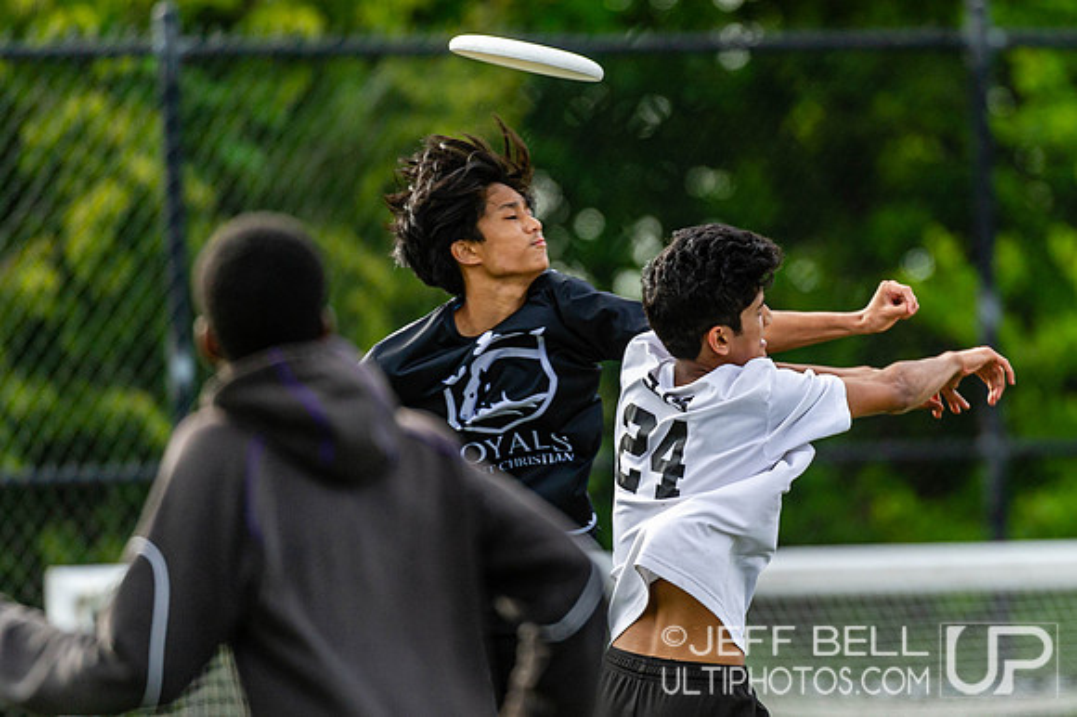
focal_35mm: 596
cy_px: 370
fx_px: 17825
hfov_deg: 3.5
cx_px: 786
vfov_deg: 2.3
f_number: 4
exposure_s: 1/1000
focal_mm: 400
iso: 400
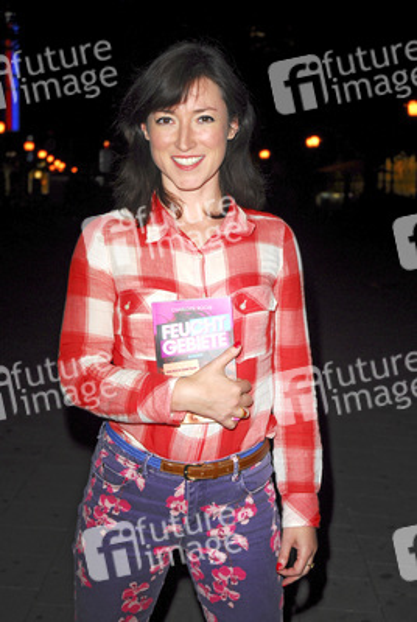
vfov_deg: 33.4
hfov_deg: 22.7
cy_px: 311
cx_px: 208
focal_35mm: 60
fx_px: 1039
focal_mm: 40
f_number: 5
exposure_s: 1/60
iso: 200
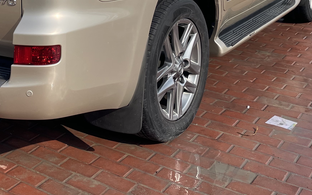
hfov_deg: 31.4
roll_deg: +1.3
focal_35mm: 64
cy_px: -36
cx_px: 77
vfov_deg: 19.2
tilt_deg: -11.0
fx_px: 544
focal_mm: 4.2
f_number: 1.6
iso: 32
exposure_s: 1/3861
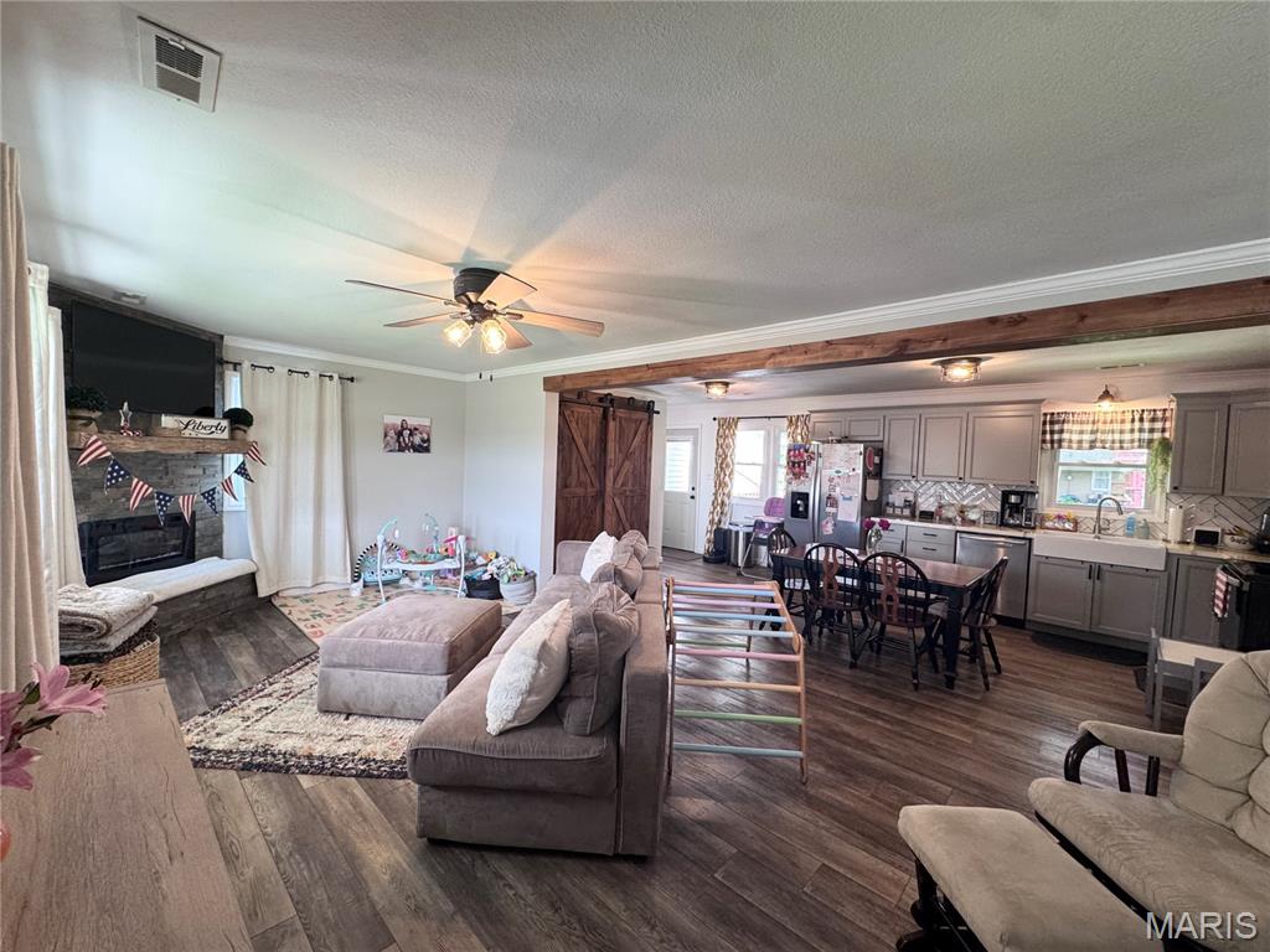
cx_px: 635
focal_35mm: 14
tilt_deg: -2.0
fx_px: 514
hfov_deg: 102.1
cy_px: 476
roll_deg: -1.6
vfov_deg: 85.7
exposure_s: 1/120
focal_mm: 2.22
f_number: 2.2
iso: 200
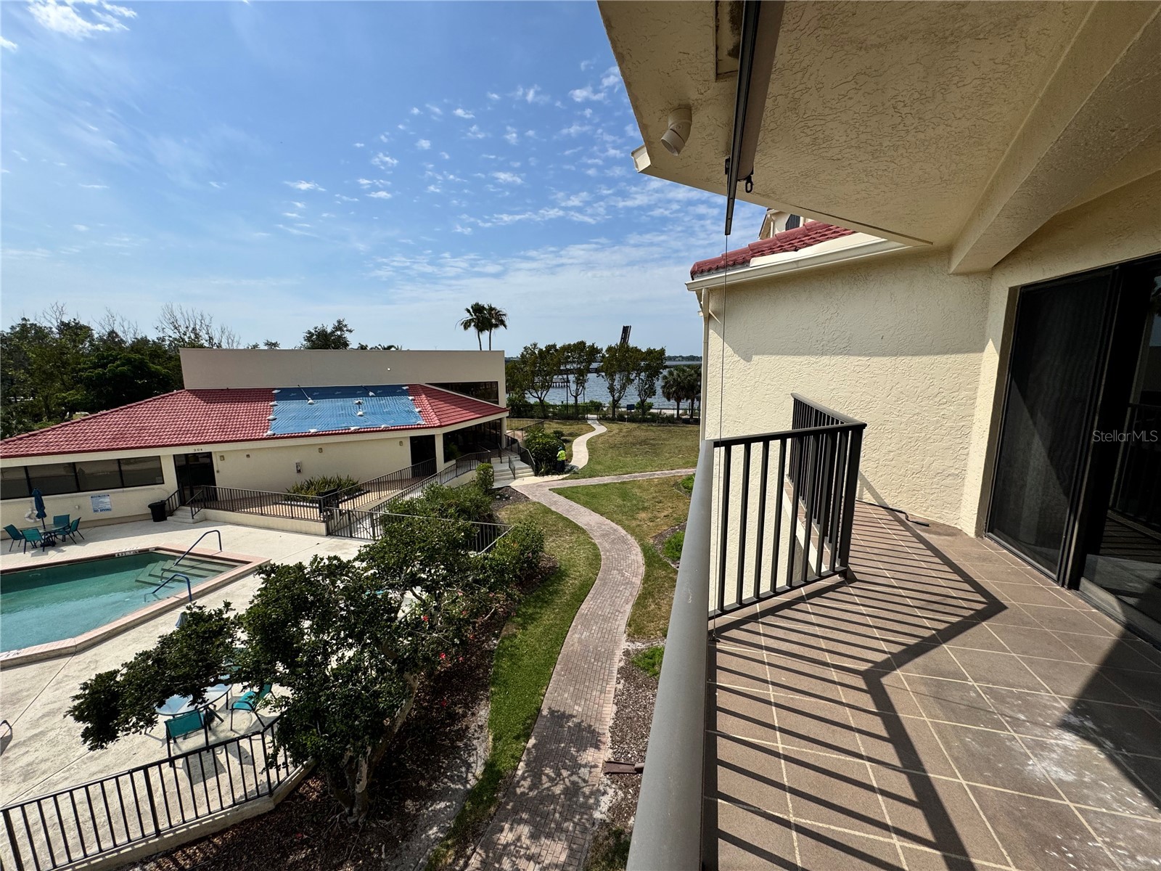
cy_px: 436
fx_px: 470
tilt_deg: -10.6
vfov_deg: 85.7
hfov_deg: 102.1
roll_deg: +0.1
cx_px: 580
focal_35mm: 14
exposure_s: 1/4367
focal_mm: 2.22
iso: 32
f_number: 2.2
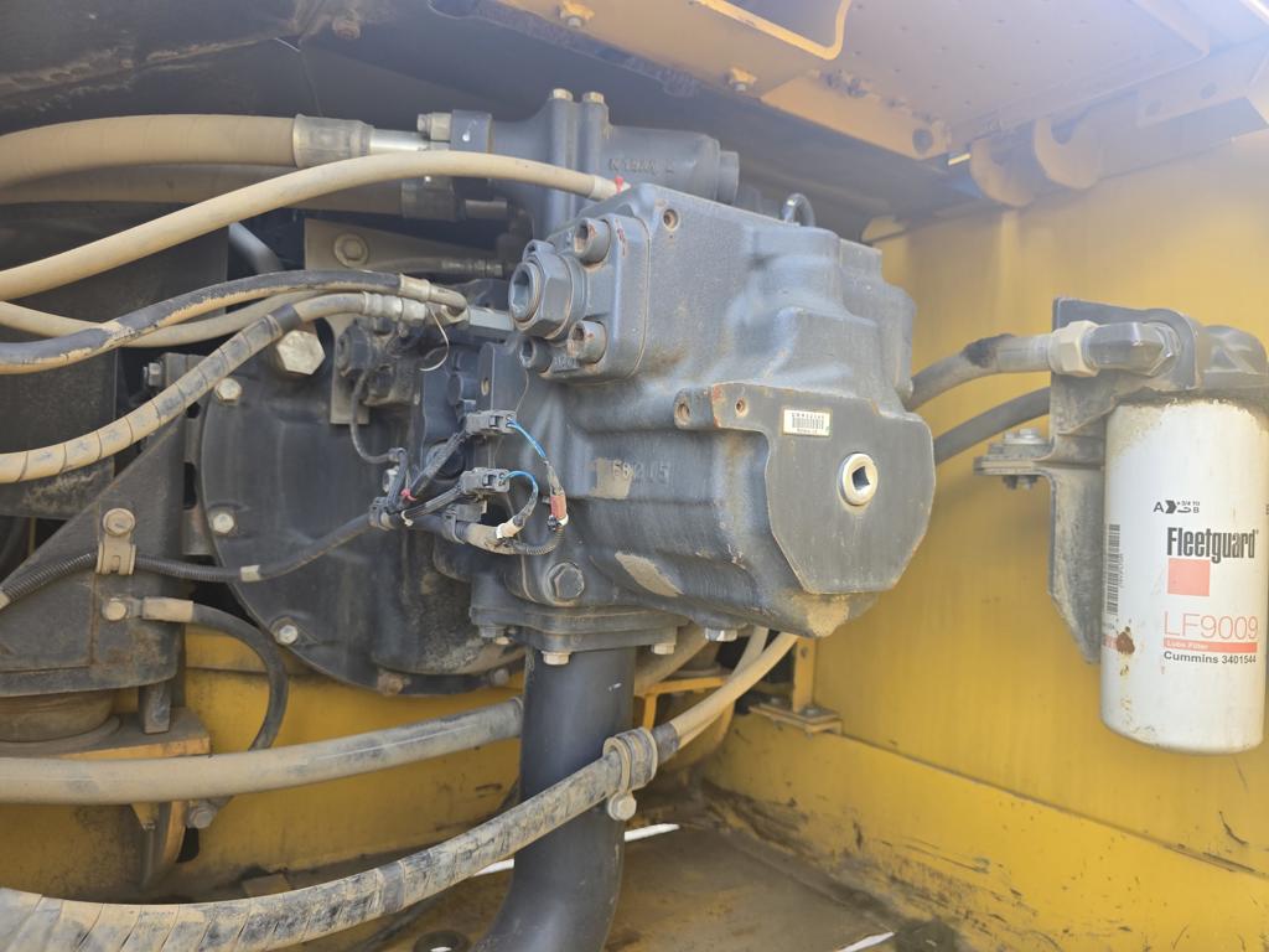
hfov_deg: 73.9
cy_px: 476
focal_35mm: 23
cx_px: 634
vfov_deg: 58.9
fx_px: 843
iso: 64
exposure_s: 1/180
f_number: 1.7
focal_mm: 6.3
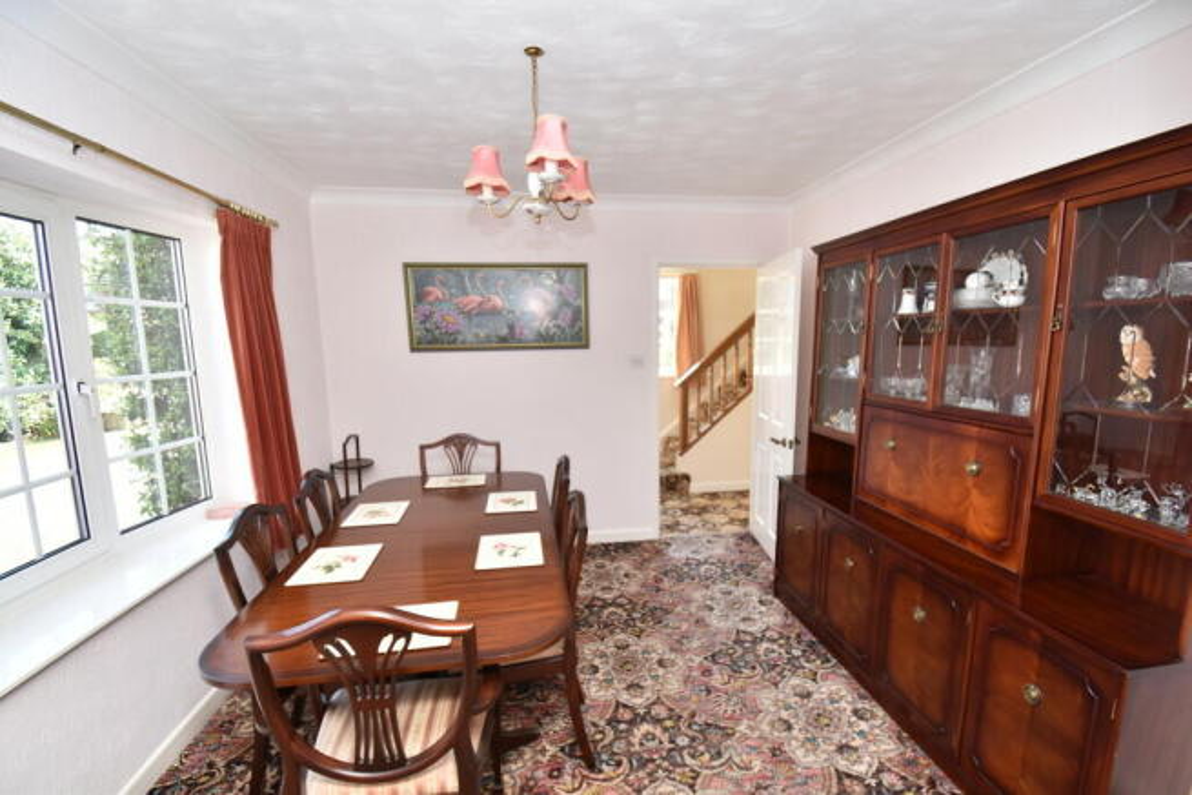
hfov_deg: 100.4
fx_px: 497
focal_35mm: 15
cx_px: 596
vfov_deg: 77.4
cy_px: 398
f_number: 5
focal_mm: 10
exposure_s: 1/60
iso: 250
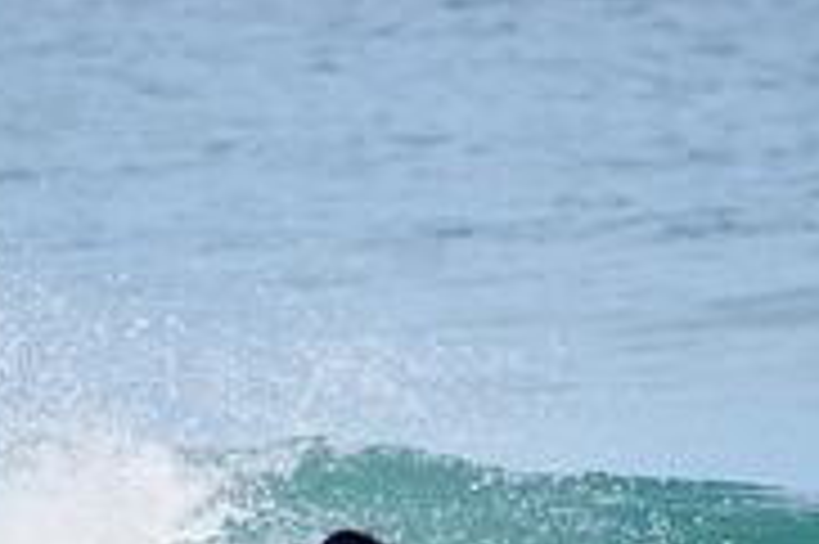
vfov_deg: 0.9
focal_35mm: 1593
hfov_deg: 1.3
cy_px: 677
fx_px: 36207
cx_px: 302
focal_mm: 500
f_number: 5.6
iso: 250
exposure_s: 1/2000
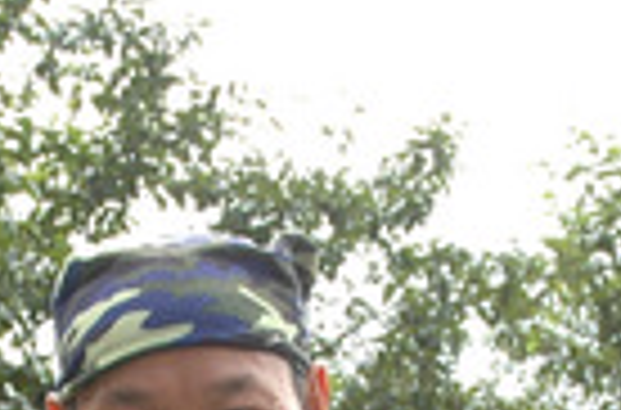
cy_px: 912
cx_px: 302
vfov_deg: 7.7
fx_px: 2888
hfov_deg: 12.3
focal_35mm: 168
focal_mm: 22
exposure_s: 1/125
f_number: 6.3
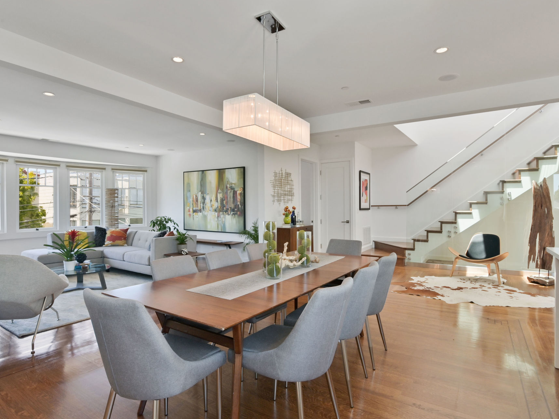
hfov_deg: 84.6
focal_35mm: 19
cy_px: 207
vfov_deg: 68.7
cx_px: 268
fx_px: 307
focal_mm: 17
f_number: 11
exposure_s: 1/100
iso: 400
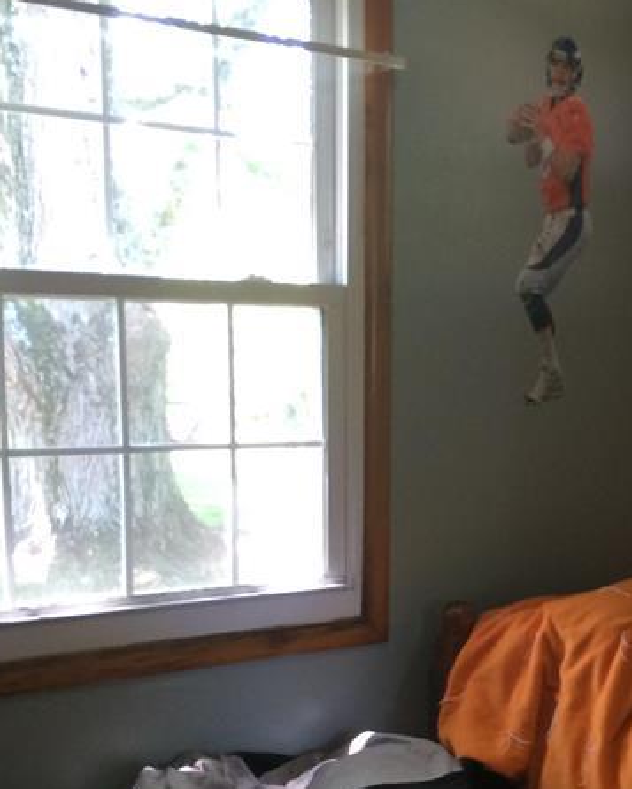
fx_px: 1519
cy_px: 614
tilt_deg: -9.8
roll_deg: -1.5
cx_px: 694
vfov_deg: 28.6
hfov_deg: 22.2
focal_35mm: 65
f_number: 2.2
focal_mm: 4.15
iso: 100
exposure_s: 1/30
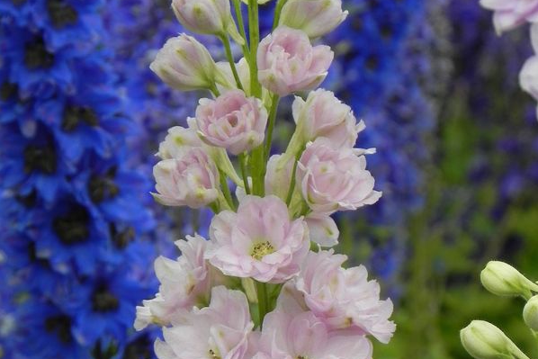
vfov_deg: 4.7
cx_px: 269
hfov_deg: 7.0
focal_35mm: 295
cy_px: 212
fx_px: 4409
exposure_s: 1/200
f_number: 5.6
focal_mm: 37.7
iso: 160
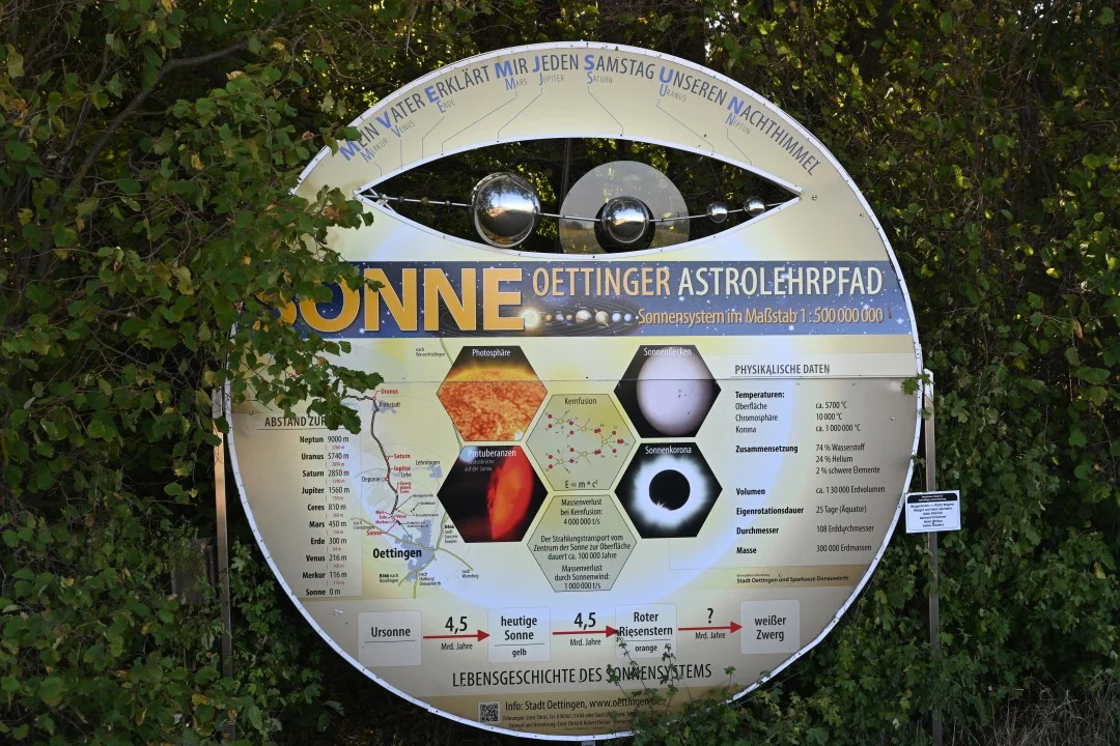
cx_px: 560
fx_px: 1493
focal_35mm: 48
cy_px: 373
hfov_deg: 41.1
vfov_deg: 28.1
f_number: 5.6
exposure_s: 1/250
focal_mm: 48
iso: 200
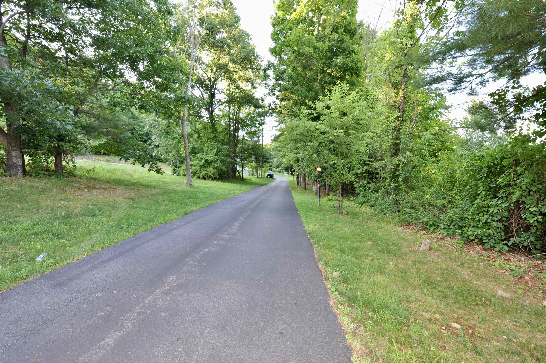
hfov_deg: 100.4
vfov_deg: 77.2
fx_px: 227
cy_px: 182
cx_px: 273
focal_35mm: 15
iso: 900
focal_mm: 15
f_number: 8
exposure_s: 1/60
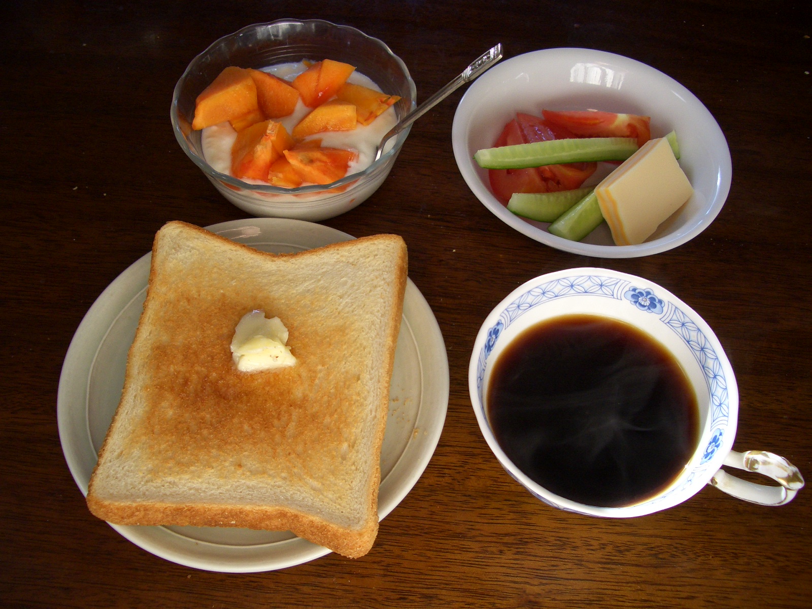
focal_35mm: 35
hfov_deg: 52.6
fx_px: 821
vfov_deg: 40.7
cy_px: 304
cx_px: 406
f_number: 2.6
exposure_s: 1/100
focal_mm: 5.8
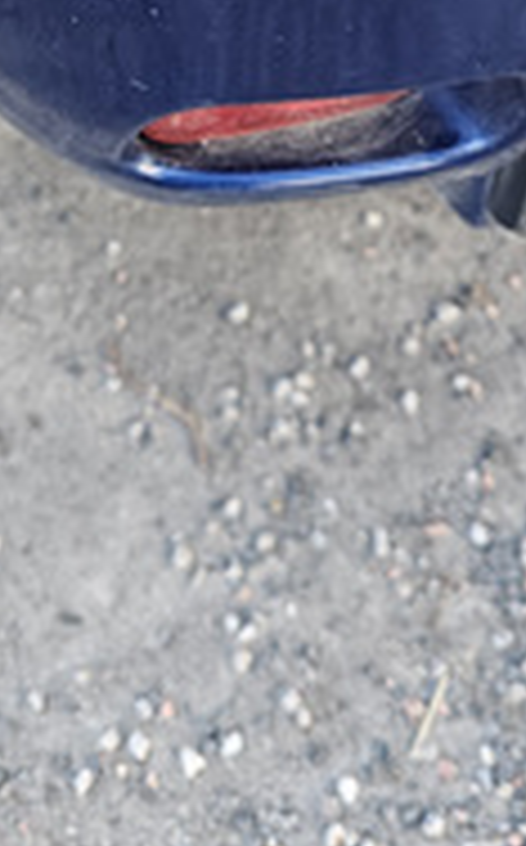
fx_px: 1495
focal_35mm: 65
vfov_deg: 28.4
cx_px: 259
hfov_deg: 19.9
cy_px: -104
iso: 250
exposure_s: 1/180
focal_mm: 6.3
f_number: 1.7
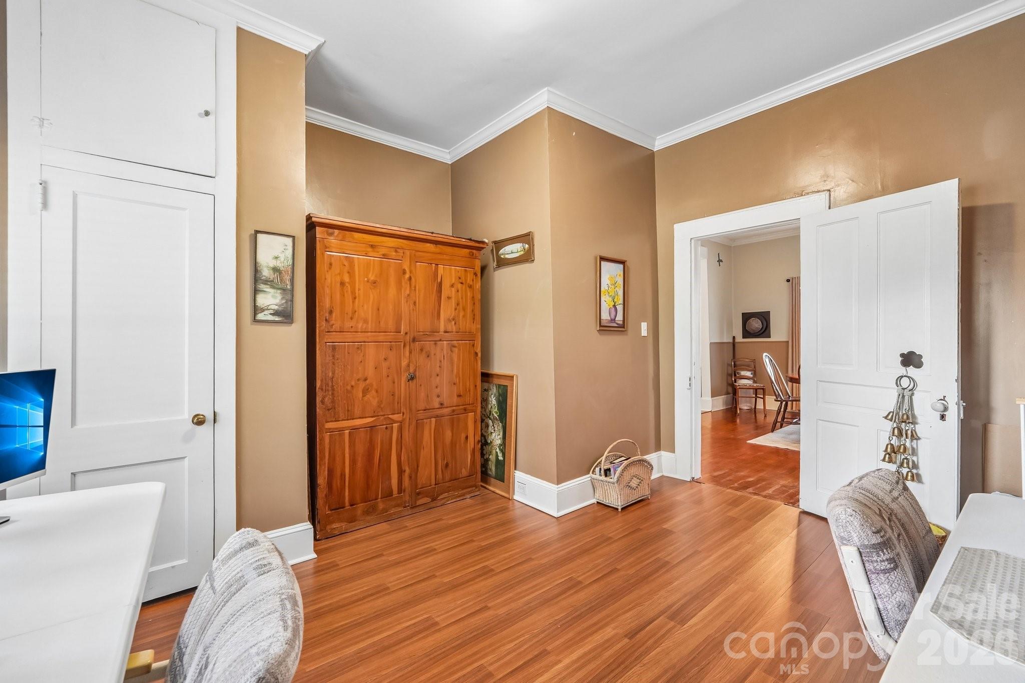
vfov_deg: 74.6
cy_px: 342
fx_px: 448
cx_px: 512
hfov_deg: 97.6
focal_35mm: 16
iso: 400
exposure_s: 1/1.43
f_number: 8
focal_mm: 10.5
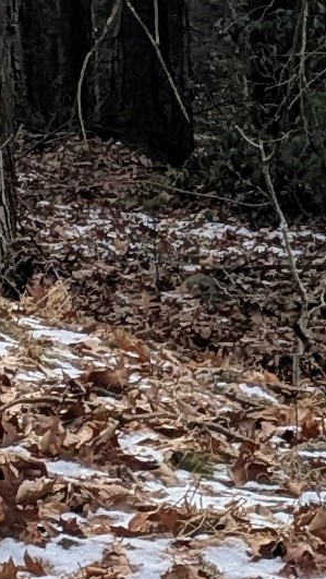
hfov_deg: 8.6
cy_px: 708
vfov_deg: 14.7
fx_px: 2165
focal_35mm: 141
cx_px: 337
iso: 50
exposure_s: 1/754
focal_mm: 4.38
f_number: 1.73
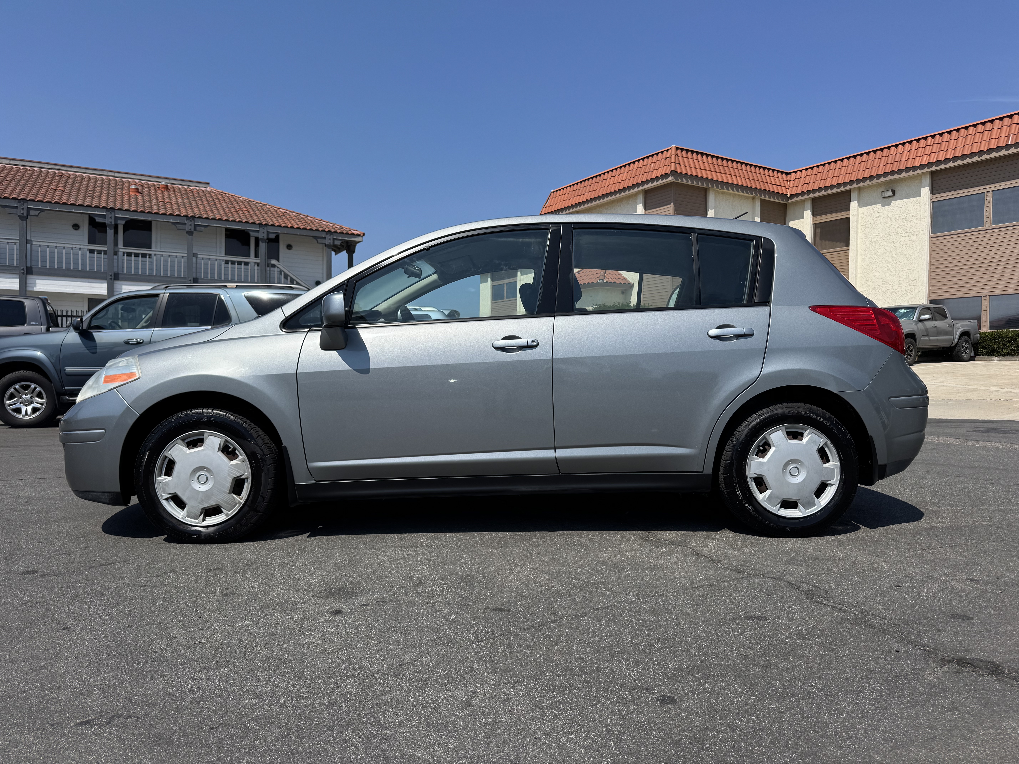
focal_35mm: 24
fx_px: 706
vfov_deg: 56.8
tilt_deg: -2.5
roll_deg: -1.8
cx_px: 510
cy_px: 382
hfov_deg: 71.6
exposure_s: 1/5348
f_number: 1.78
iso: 80
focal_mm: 6.76
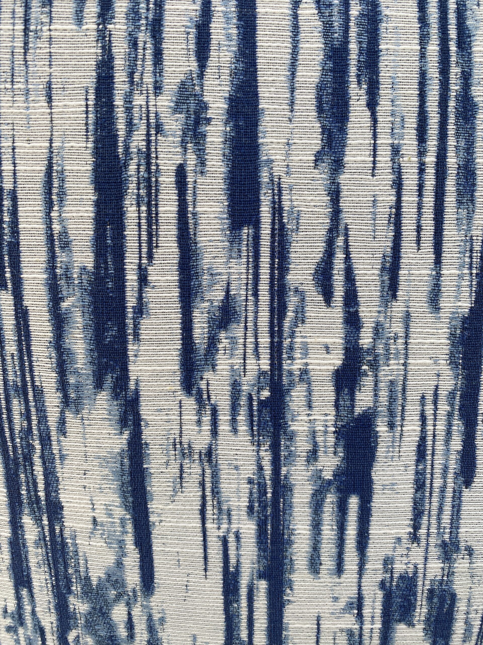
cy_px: 322
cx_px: 242
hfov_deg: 53.1
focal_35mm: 26
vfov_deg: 67.3
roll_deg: -0.6
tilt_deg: -28.8
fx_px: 484
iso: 40
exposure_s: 1/121
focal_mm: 4.25
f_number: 1.8
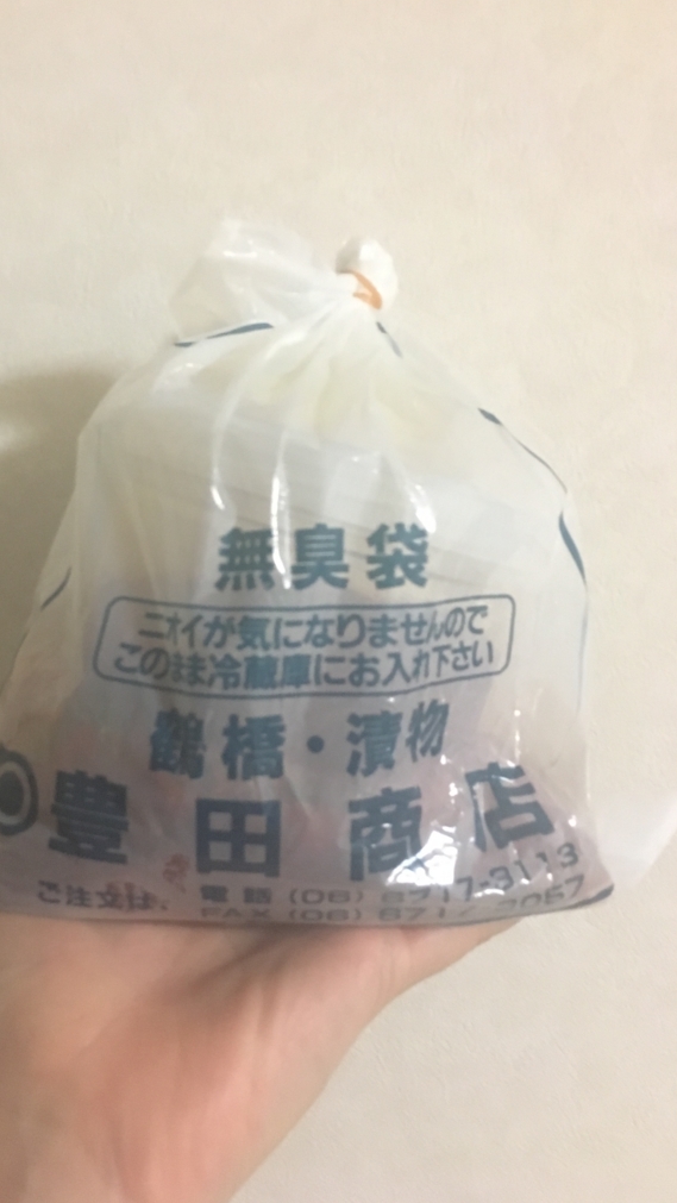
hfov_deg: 36.4
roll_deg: +1.1
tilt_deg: -16.3
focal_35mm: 32
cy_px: 608
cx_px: 238
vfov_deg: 61.0
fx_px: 1021
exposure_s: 1/15
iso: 500
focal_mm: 4.15
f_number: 2.2
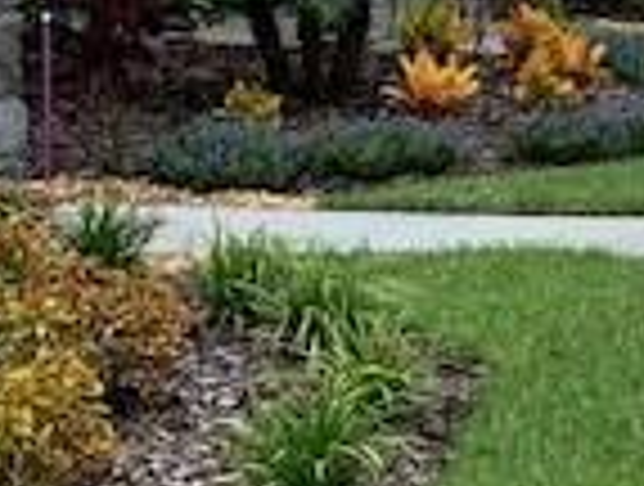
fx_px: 2164
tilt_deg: -0.8
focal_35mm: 116
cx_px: 1018
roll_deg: +0.7
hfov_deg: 15.4
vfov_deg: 12.5
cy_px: -122
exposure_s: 1/1880
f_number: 1.8
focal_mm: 4.25
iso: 25
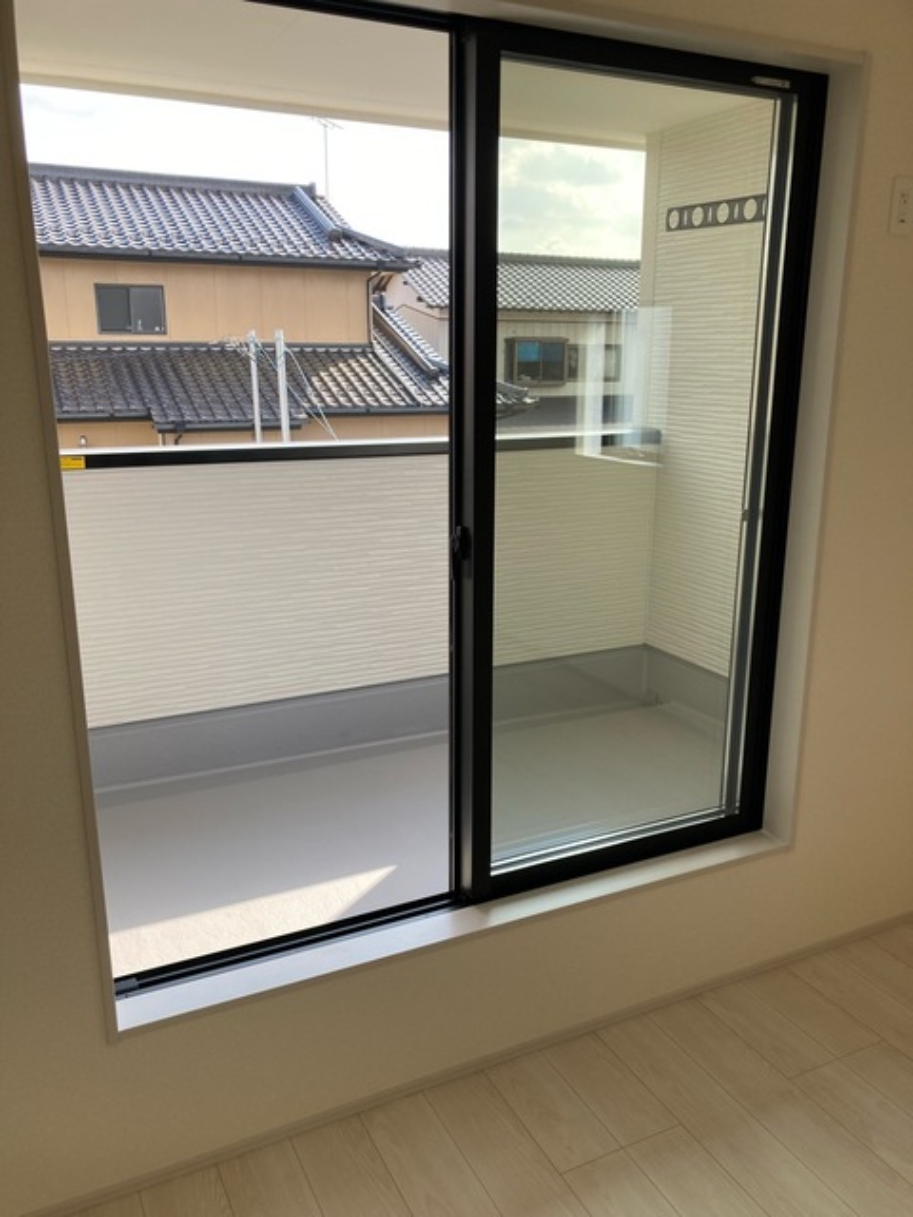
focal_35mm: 28
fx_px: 985
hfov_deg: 49.7
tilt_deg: -14.6
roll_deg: -0.1
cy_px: 608
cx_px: 456
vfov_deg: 63.4
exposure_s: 1/314
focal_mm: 3.99
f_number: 1.8
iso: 20
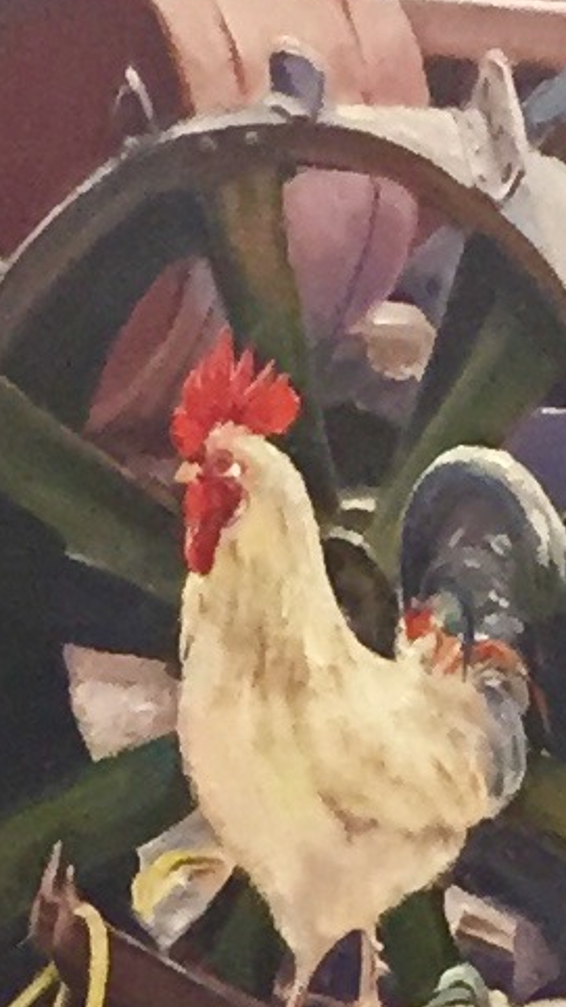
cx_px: -691
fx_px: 5712
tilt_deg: -11.0
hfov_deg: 5.5
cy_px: 2110
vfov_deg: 9.3
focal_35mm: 214
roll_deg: -0.1
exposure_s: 1/30
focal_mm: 4.15
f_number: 2.2
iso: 160
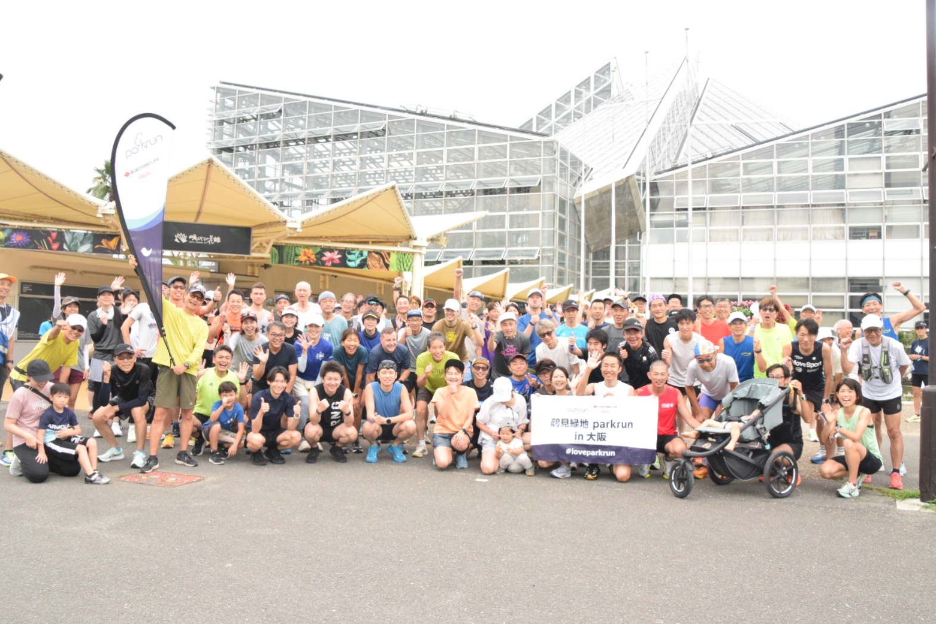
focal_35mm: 28
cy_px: 305
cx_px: 470
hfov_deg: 65.5
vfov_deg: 46.4
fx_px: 728
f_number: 7.1
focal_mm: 18
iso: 1600
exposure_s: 1/640
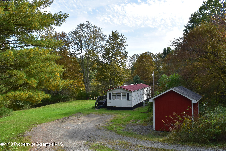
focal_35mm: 36
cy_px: 76
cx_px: 113
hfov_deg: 53.1
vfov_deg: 36.9
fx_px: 226
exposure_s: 1/400
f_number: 11
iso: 400
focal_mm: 24
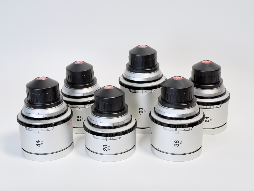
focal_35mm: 48
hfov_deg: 39.7
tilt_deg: -20.6
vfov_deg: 30.3
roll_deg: +0.4
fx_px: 352
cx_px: 127
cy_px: 96
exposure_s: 1/236
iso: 100
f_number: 1.78
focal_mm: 6.76
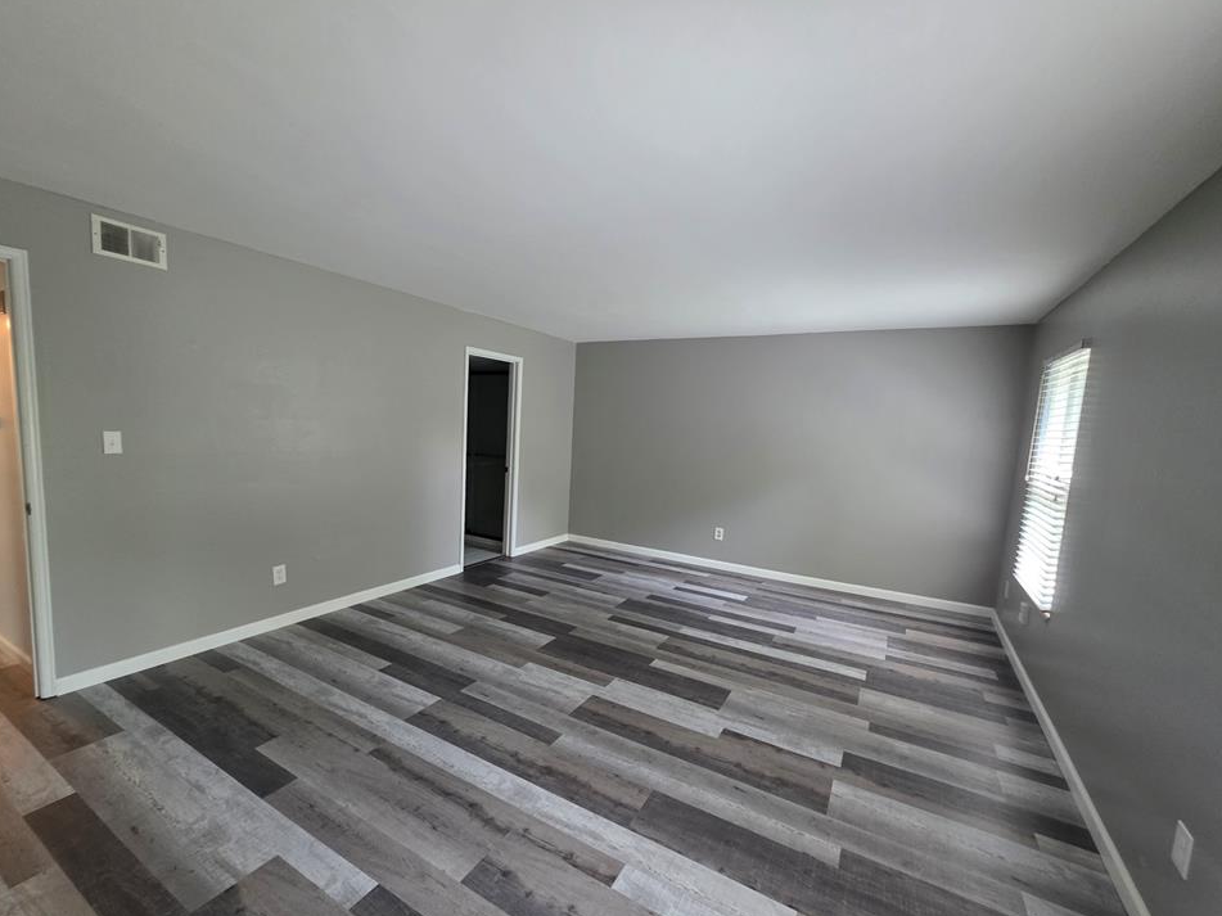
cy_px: 479
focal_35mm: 14
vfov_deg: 85.6
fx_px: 494
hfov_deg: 102.0
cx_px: 587
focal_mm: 2.2
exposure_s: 1/60
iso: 320
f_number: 1.9
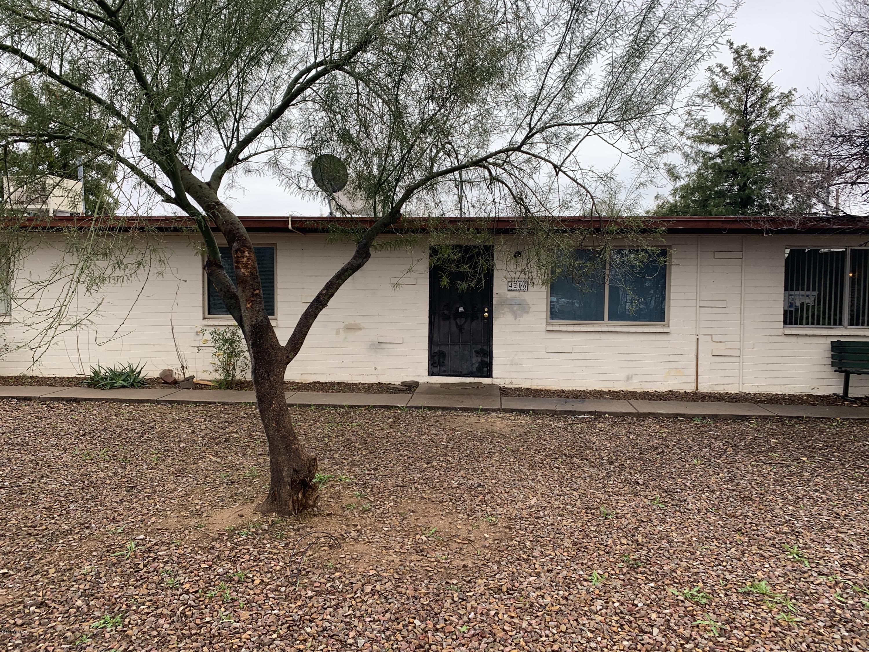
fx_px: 653
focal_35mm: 26
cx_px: 434
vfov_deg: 53.1
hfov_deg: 67.3
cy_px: 326
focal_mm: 4.25
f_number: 1.8
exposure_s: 1/232
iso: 25
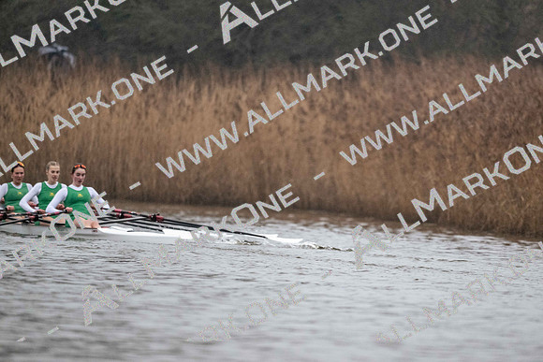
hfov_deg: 5.2
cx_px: 272
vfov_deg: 3.4
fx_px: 6034
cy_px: 181
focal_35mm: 400
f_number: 4.5
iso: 5600
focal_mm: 400
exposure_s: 1/1600
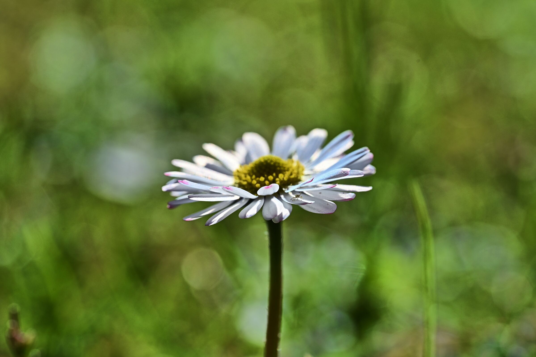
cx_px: 268
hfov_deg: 19.5
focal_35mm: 105
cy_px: 178
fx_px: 1563
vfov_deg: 13.0
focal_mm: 105
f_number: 13
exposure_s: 1/200
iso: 100
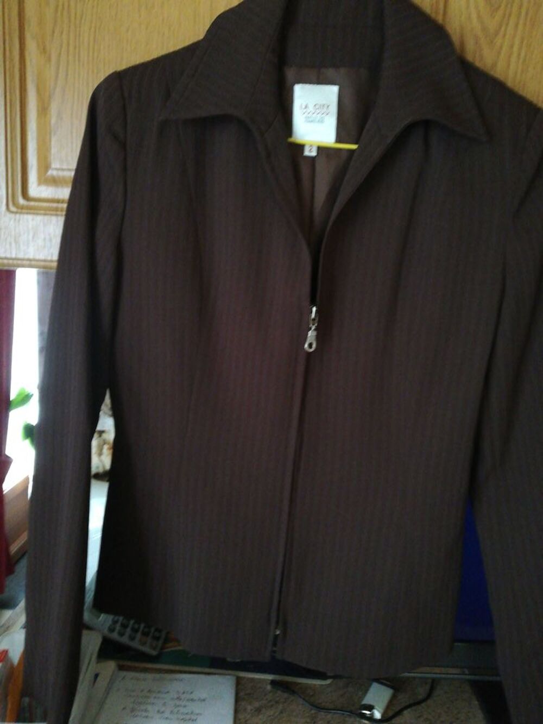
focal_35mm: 26
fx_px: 544
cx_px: 272
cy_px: 362
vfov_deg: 67.3
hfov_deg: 53.1
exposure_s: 1/16.7
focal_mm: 3.81
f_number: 2.2
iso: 1600
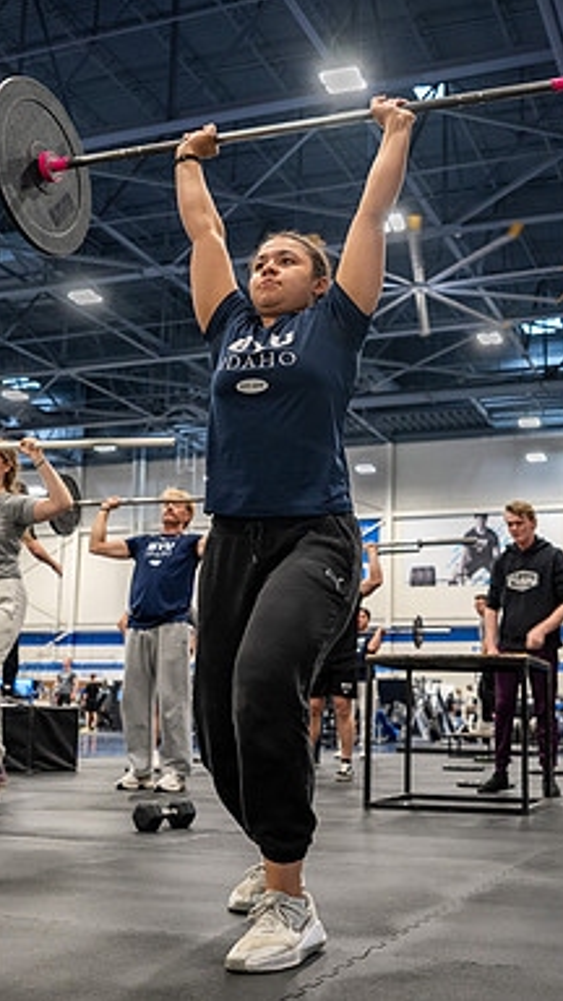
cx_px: 336
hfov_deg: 28.3
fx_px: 1115
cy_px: 506
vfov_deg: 48.4
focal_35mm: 42
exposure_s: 1/80
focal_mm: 24
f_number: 2.8
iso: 1000
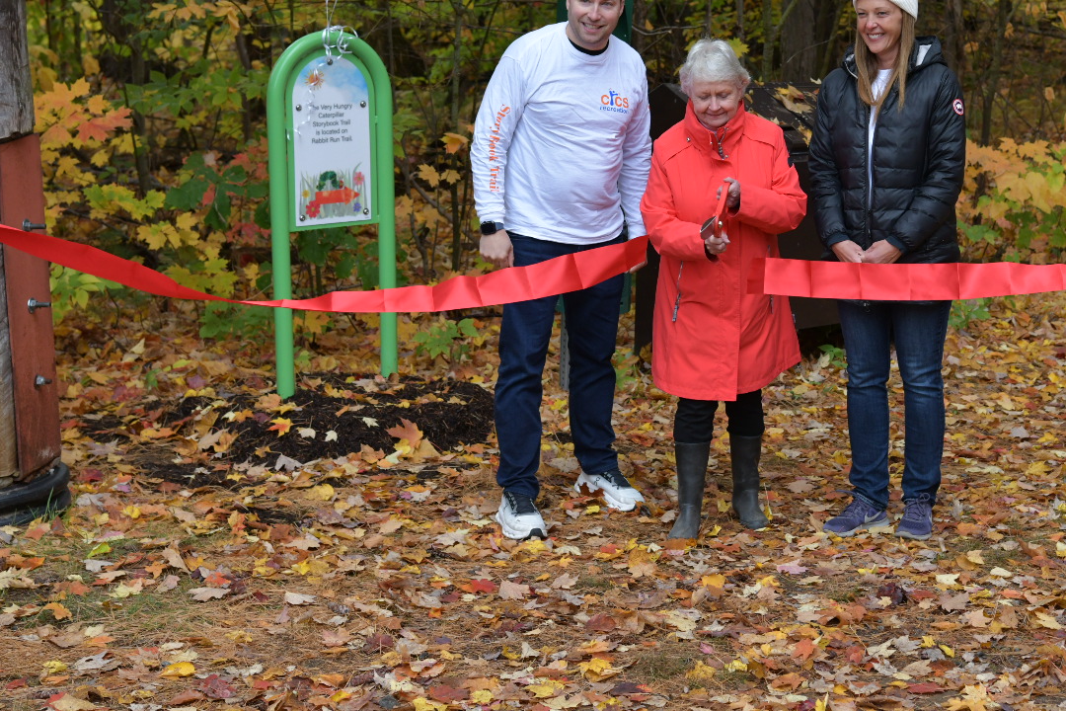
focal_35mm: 75
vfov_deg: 18.1
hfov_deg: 26.8
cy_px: 194
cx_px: 736
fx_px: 2221
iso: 1000
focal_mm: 50
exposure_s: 1/500
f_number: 5
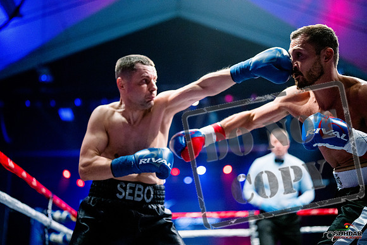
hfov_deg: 39.6
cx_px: 184
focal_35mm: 50
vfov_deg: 27.0
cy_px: 122
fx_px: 510
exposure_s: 1/1600
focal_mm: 50
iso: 6400
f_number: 1.4
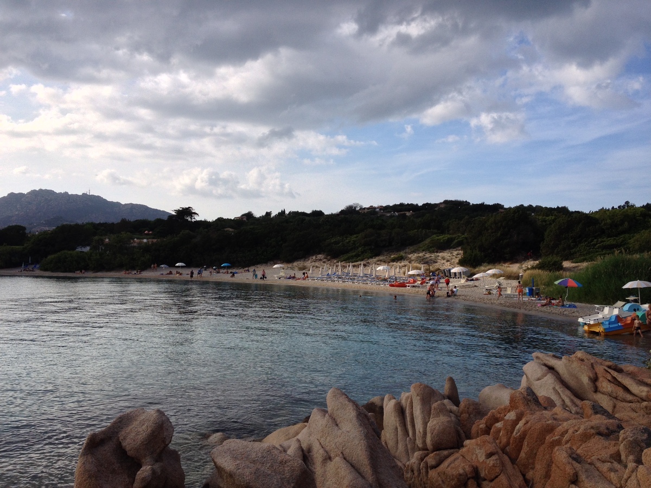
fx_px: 658
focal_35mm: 35
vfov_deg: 40.7
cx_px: 326
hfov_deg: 52.6
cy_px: 244
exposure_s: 1/1783
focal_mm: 4.28
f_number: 2.4
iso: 50
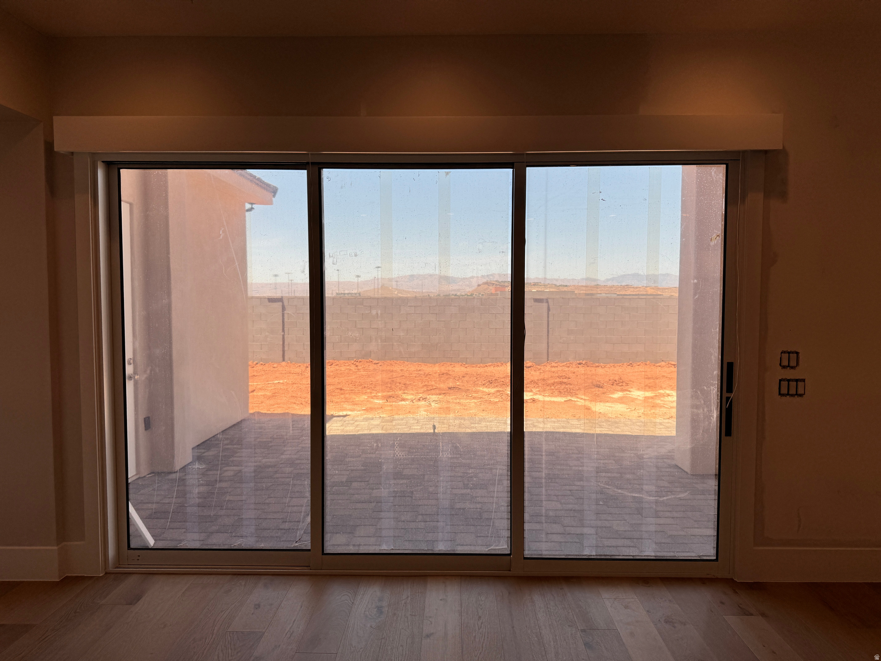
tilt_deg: -2.9
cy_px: 330
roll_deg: +0.3
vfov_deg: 56.8
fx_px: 611
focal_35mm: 24
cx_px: 440
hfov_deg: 71.6
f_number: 1.78
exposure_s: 1/1721
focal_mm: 6.76
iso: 80
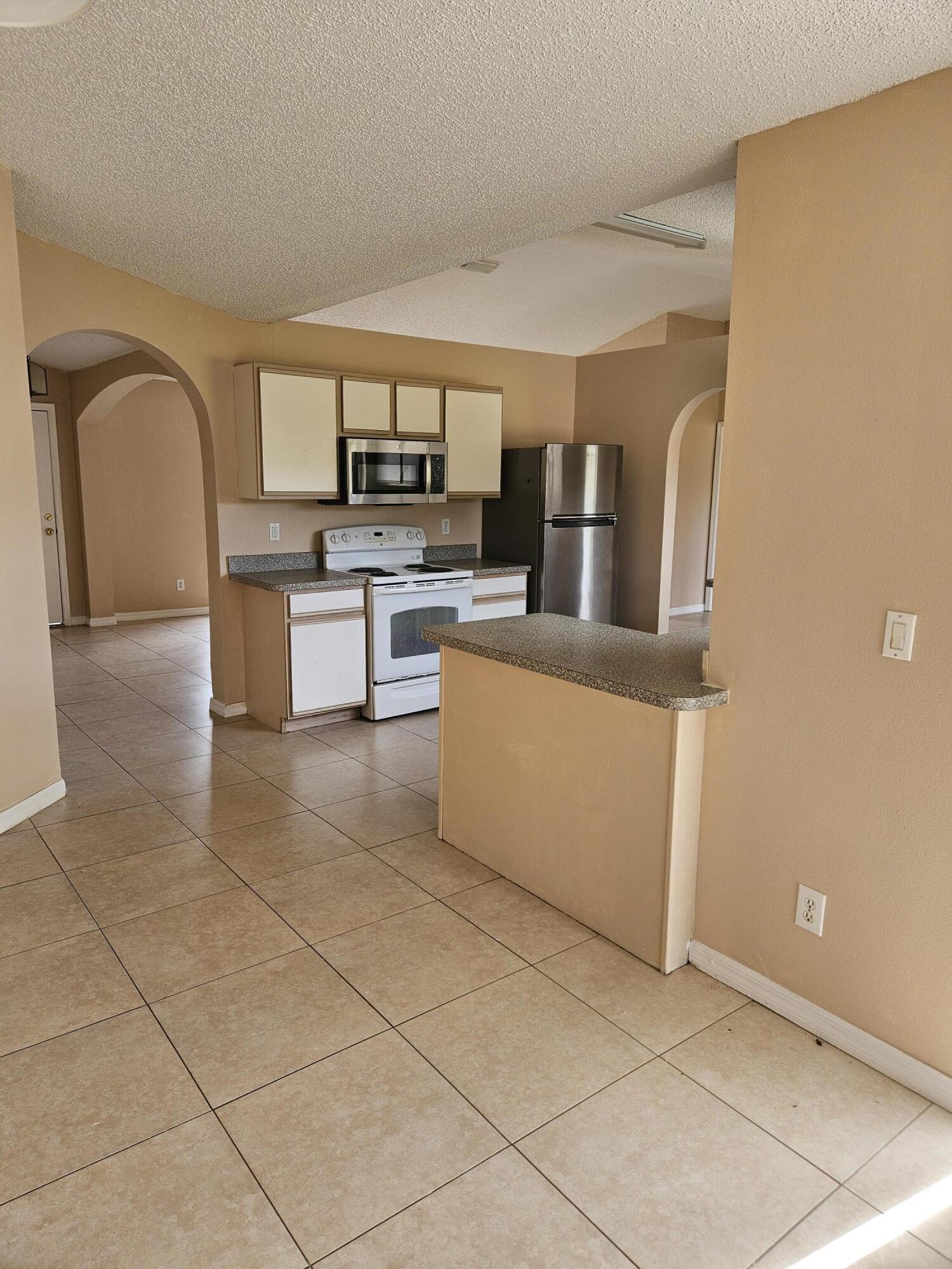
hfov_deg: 58.9
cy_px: 634
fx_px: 843
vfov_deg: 73.9
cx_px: 476
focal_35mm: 23
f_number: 1.8
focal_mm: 5.4
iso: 40
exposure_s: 1/120
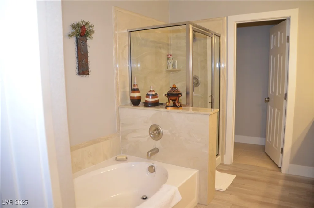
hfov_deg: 67.5
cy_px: 104
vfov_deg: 47.7
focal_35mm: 27
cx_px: 157
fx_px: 235
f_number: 3.5
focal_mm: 18
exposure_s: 1/50
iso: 800
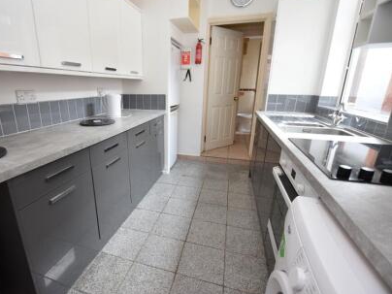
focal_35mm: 17
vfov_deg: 74.7
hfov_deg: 90.2
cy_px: 147
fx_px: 193
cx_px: 162
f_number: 4
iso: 500
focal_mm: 10
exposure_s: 1/60
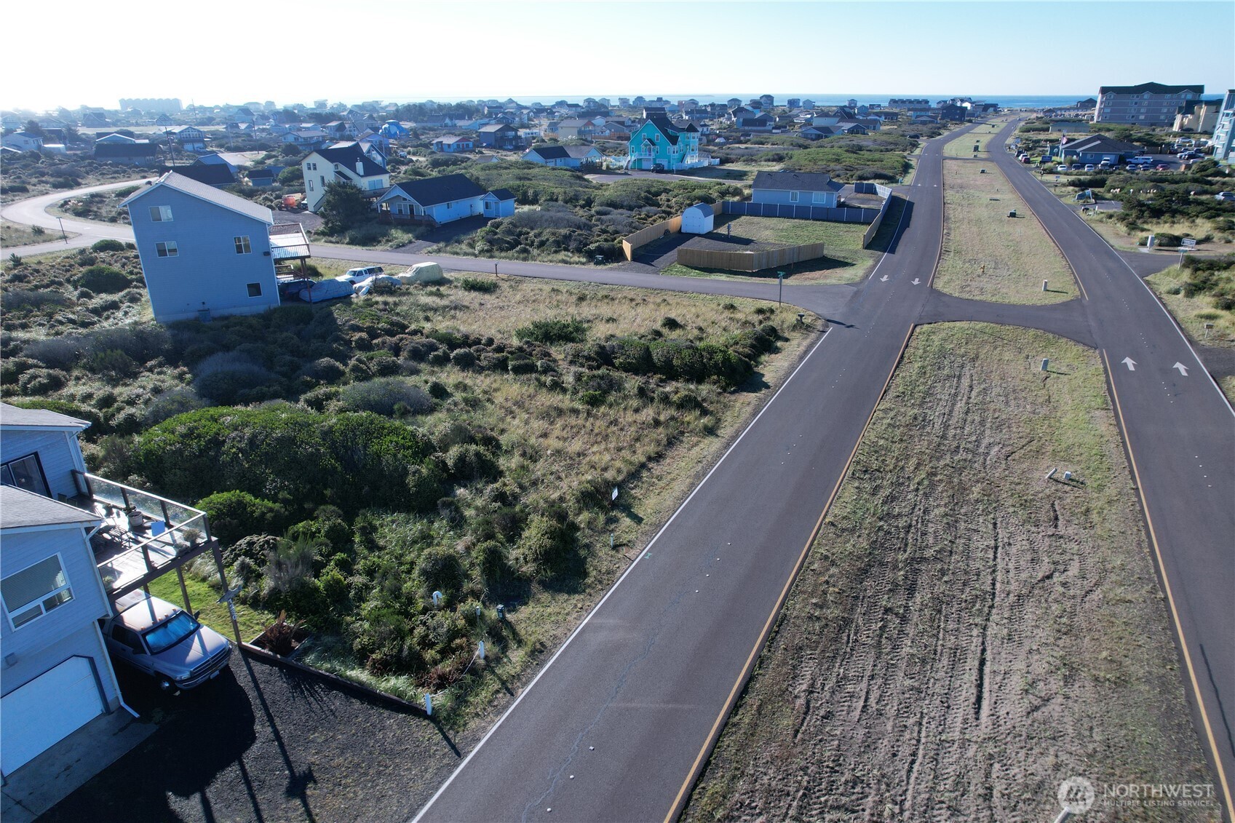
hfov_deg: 78.6
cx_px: 618
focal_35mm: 22
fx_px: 755
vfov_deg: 57.2
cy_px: 412
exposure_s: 1/1500
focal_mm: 8.38
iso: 150
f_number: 2.8
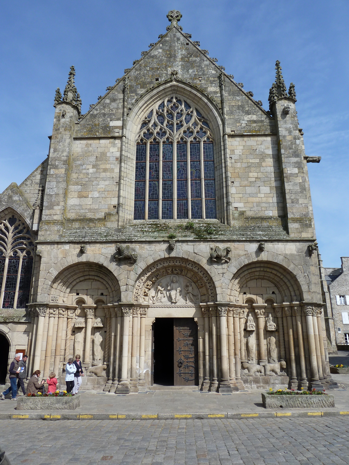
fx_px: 336
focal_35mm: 25
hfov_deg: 54.9
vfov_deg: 69.4
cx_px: 174
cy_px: 232
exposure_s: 1/500
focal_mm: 4.1
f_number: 4.5
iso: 80
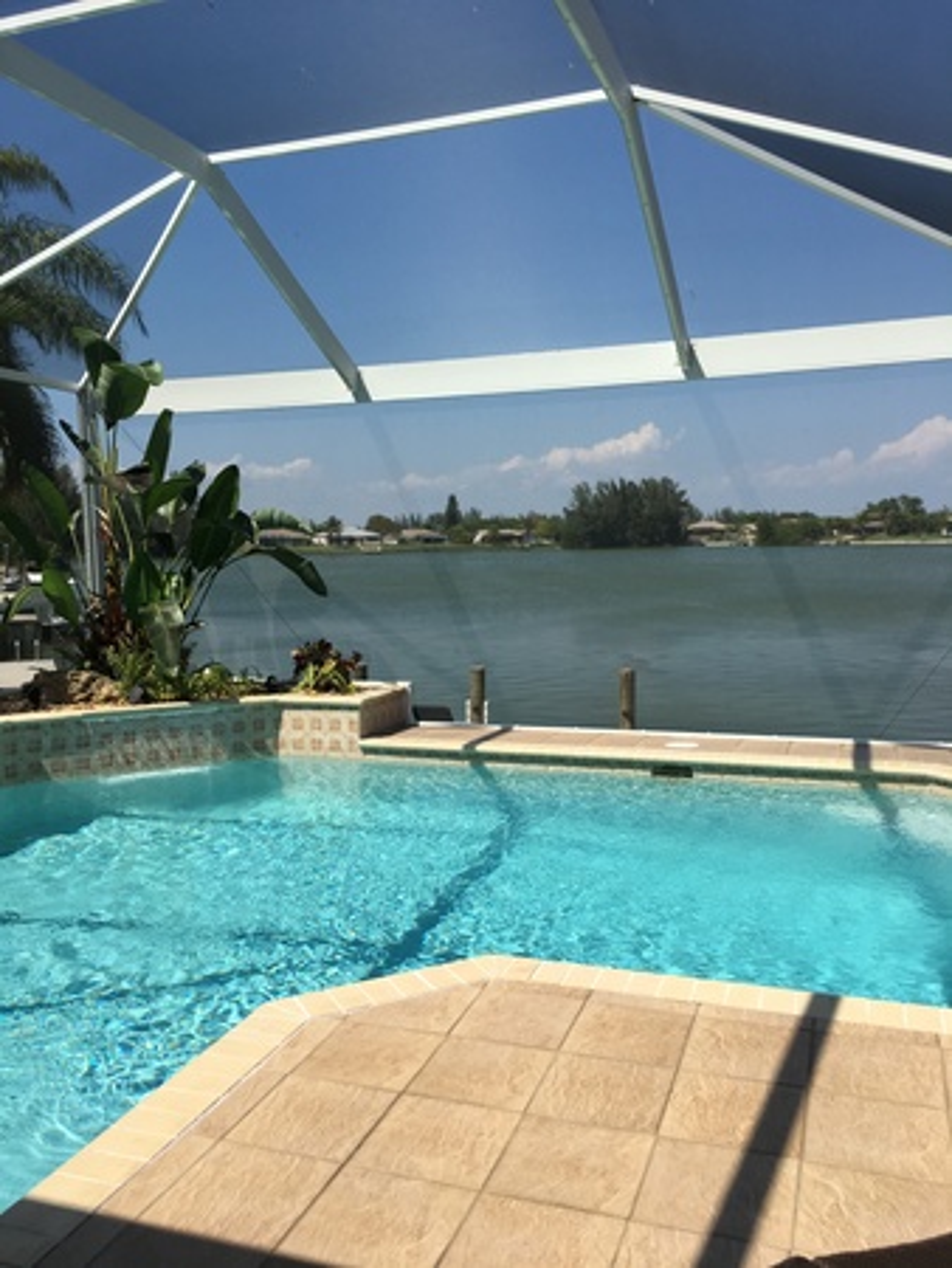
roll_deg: -0.1
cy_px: 634
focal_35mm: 29
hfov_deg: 48.3
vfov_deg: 61.6
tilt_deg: -4.5
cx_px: 476
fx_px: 1062
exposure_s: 1/1241
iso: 25
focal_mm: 4.15
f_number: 2.2
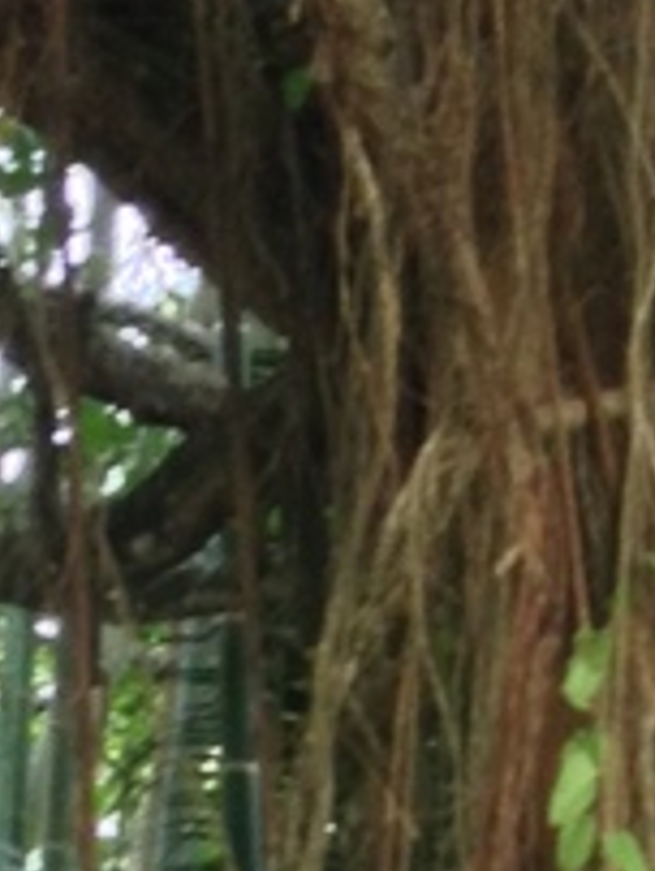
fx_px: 6974
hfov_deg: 5.3
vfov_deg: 6.9
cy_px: 1815
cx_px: 1202
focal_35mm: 277
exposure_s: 1/24
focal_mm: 4.28
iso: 50
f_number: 2.4
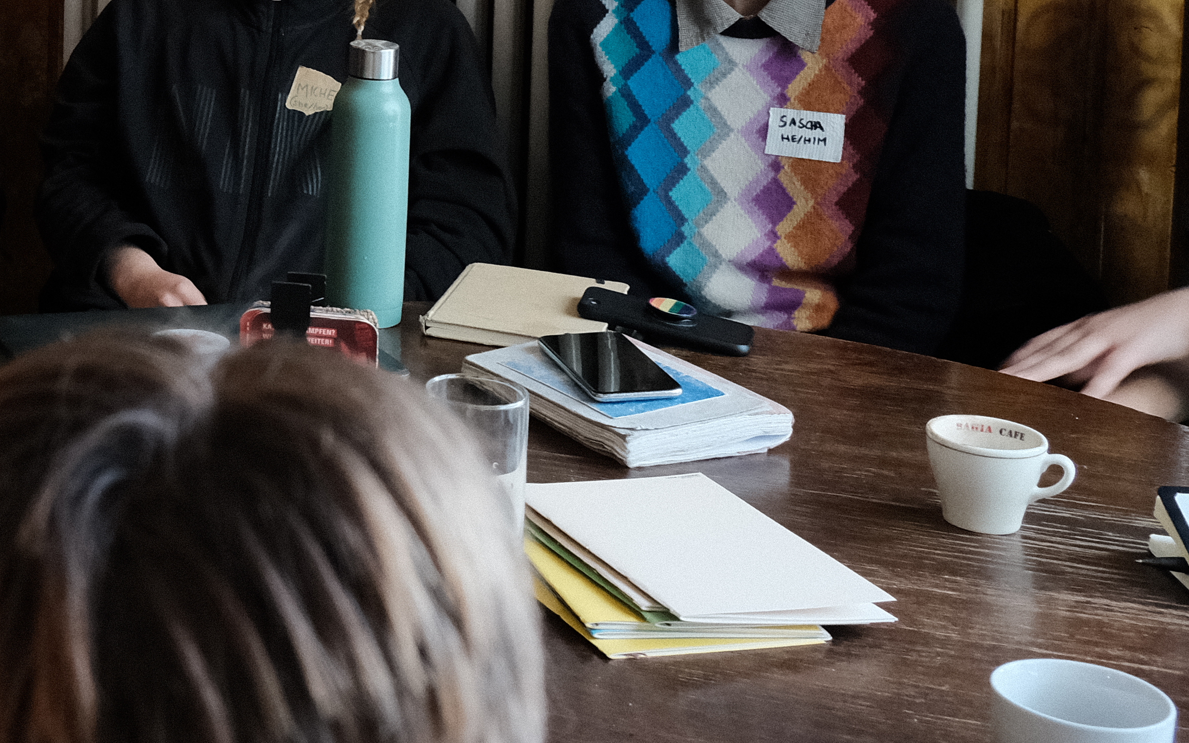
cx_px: -370
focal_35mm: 73
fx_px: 2365
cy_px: -203
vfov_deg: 16.9
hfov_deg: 24.5
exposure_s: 1/50
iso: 2500
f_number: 4.5
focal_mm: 18
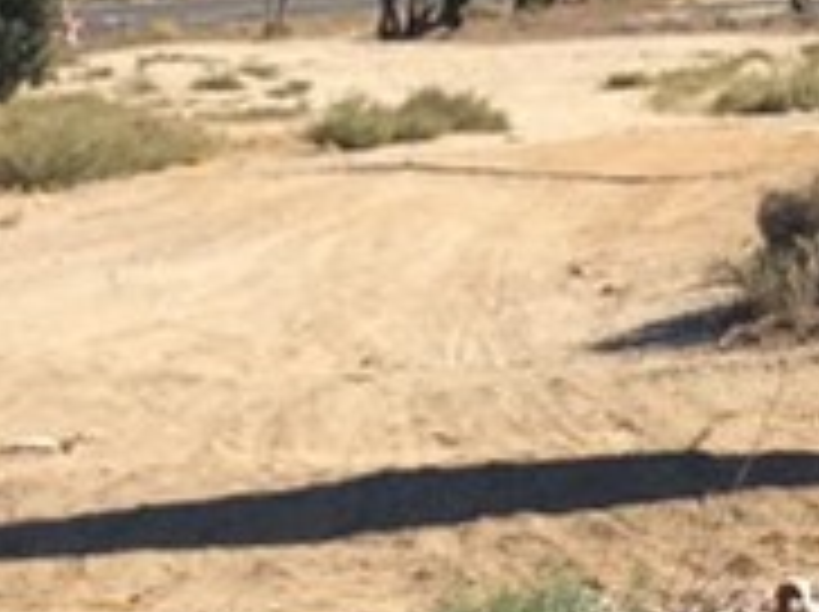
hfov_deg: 10.4
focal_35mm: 180
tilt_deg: -2.7
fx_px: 4253
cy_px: 25
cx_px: 1431
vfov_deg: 8.2
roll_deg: -0.4
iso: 32
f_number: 2.4
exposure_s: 1/1431
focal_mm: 3.3
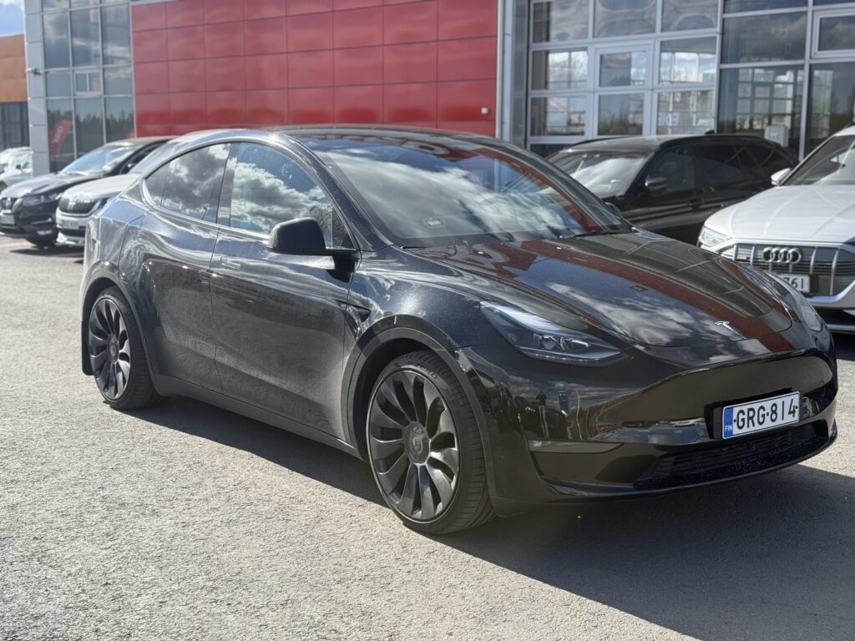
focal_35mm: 48
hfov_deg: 39.7
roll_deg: -0.3
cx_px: 428
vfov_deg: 30.3
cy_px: 320
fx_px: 1186
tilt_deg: -8.4
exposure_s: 1/2762
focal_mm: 6.76
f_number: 1.78
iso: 80
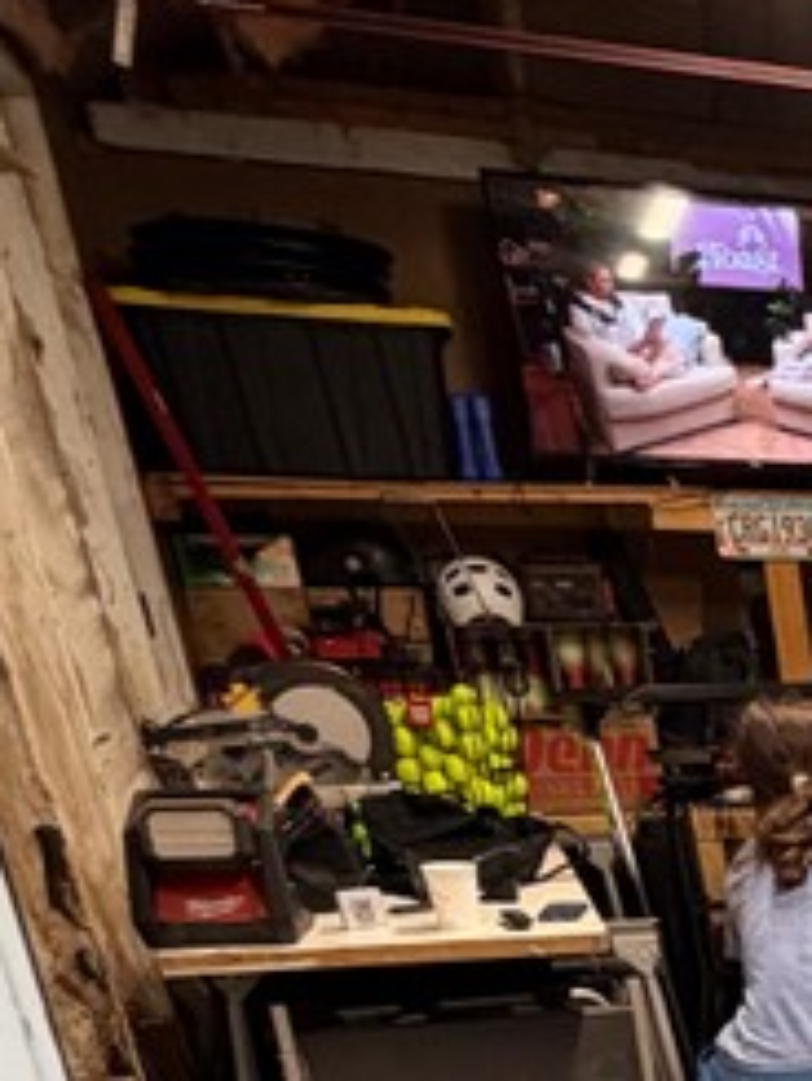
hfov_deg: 18.3
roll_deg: -1.8
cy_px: 1458
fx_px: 1906
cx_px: 1509
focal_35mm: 61
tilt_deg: -25.0
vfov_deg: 26.2
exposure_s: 1/120
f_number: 2.2
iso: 200
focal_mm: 2.22
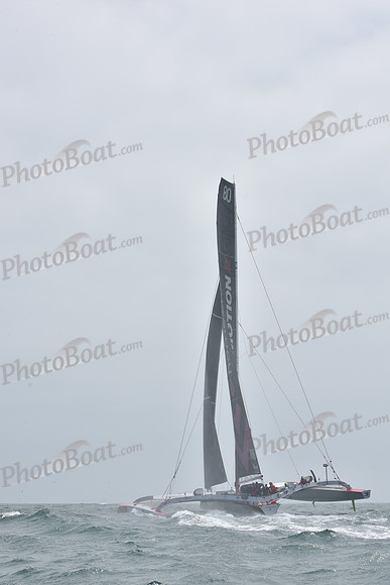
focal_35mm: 70
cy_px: 292
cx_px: 195
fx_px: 1137
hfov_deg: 19.5
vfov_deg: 28.8
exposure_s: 1/1000
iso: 320
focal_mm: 70
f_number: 11
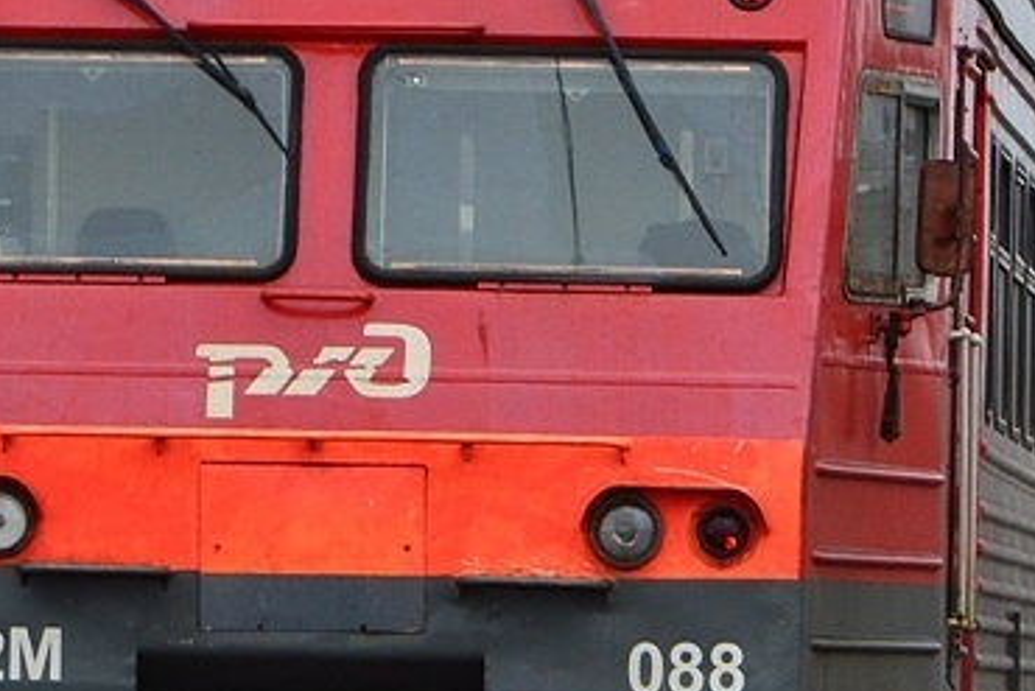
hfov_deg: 3.3
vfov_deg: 2.2
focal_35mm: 632
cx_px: 504
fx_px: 18176
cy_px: 308
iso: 800
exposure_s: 1/640
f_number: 11
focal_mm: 130
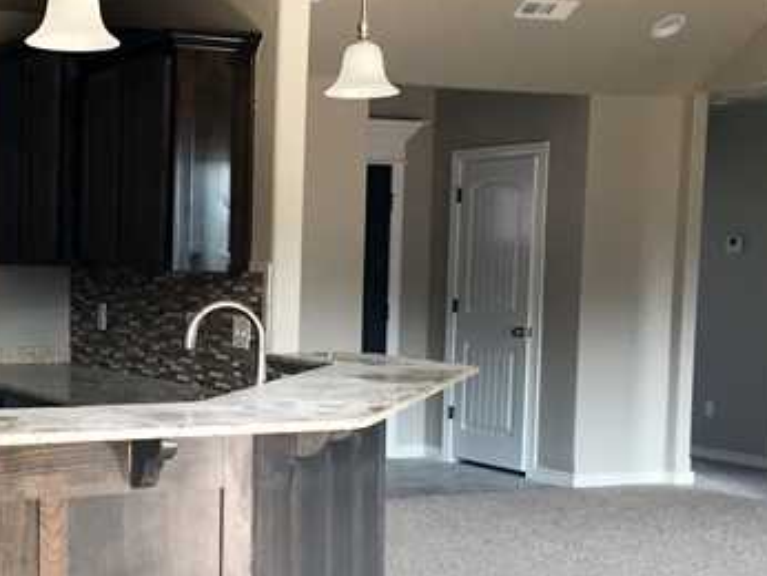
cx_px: 89
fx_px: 1486
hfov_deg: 28.0
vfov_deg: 21.9
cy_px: 392
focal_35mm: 67
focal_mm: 4.15
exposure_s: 1/30
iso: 32
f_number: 2.2
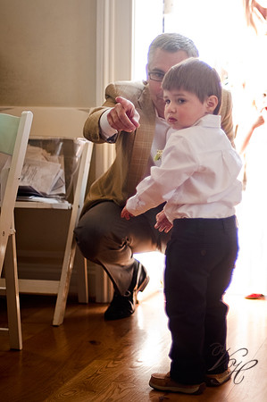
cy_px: 201
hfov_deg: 26.9
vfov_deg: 39.6
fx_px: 557
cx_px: 134
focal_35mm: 50
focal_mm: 50
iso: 200
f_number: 1.4
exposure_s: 1/320
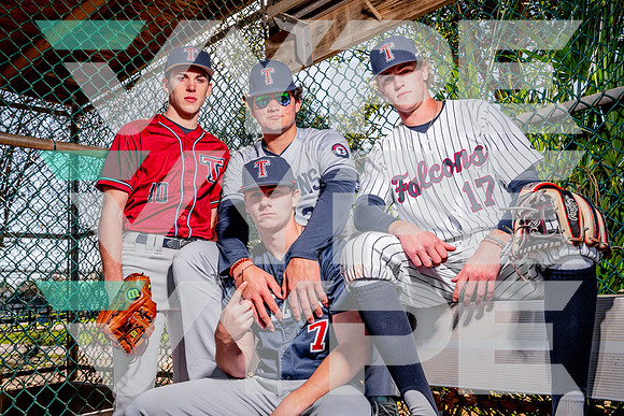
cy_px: 208
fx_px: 572
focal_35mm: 33
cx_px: 312
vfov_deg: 40.0
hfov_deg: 57.2
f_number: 13
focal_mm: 33
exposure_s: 1/125
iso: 200
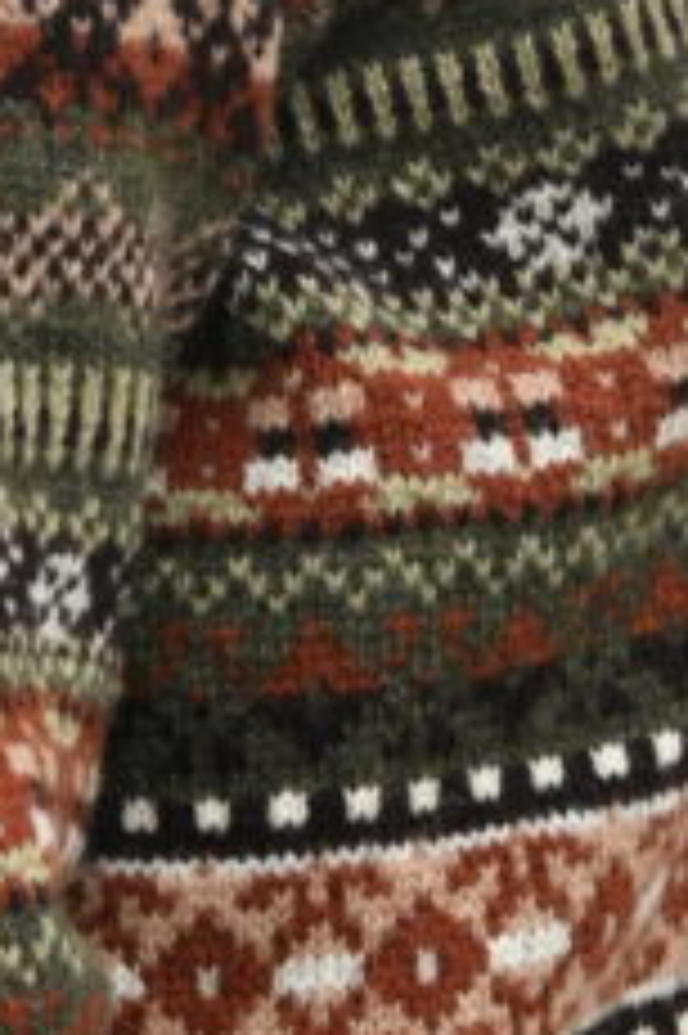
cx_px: 63
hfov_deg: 3.4
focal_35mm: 404
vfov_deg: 5.1
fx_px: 11598
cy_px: 117
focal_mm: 62
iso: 1600
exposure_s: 1/350
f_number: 9.5
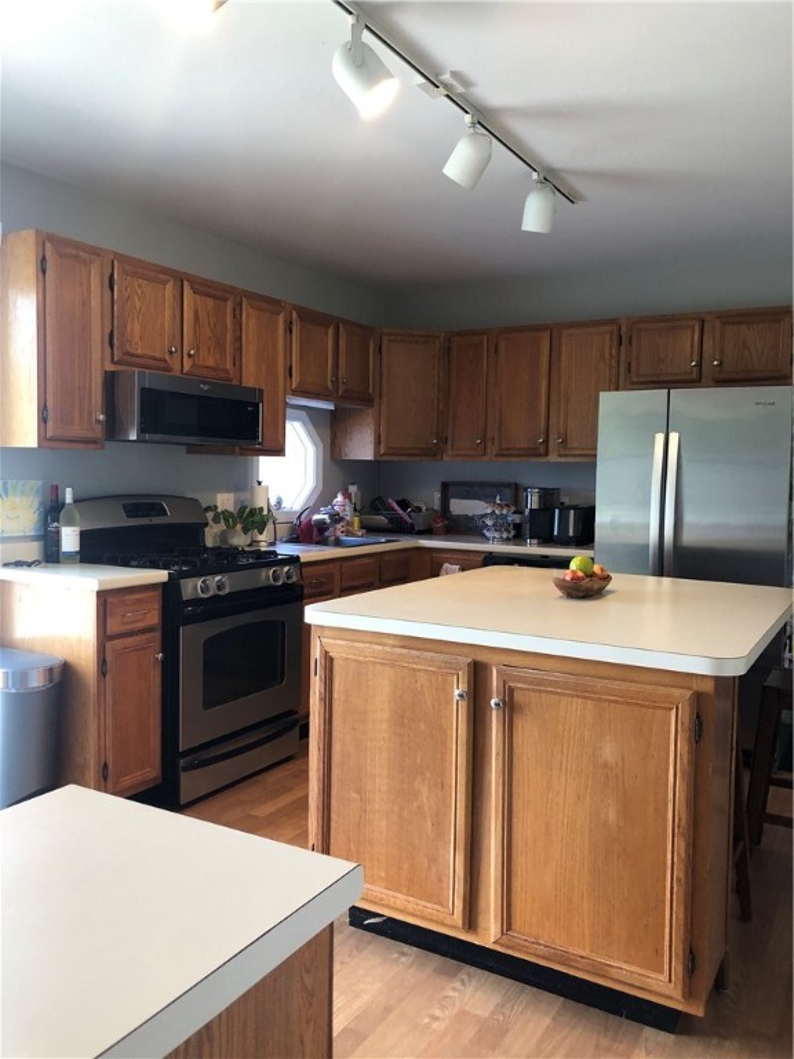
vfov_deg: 63.4
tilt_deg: -2.7
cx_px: 397
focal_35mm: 28
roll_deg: -2.1
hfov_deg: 49.7
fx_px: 856
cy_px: 530
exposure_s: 1/30
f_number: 1.8
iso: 32
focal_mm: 3.99
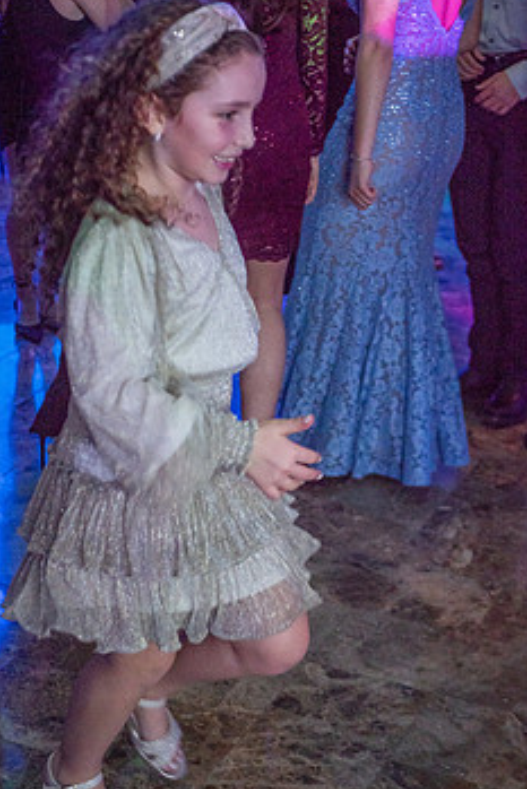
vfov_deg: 30.0
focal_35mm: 67
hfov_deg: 20.3
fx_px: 1470
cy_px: 348
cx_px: 214
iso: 800
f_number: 1.7
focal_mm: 25
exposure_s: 1/160
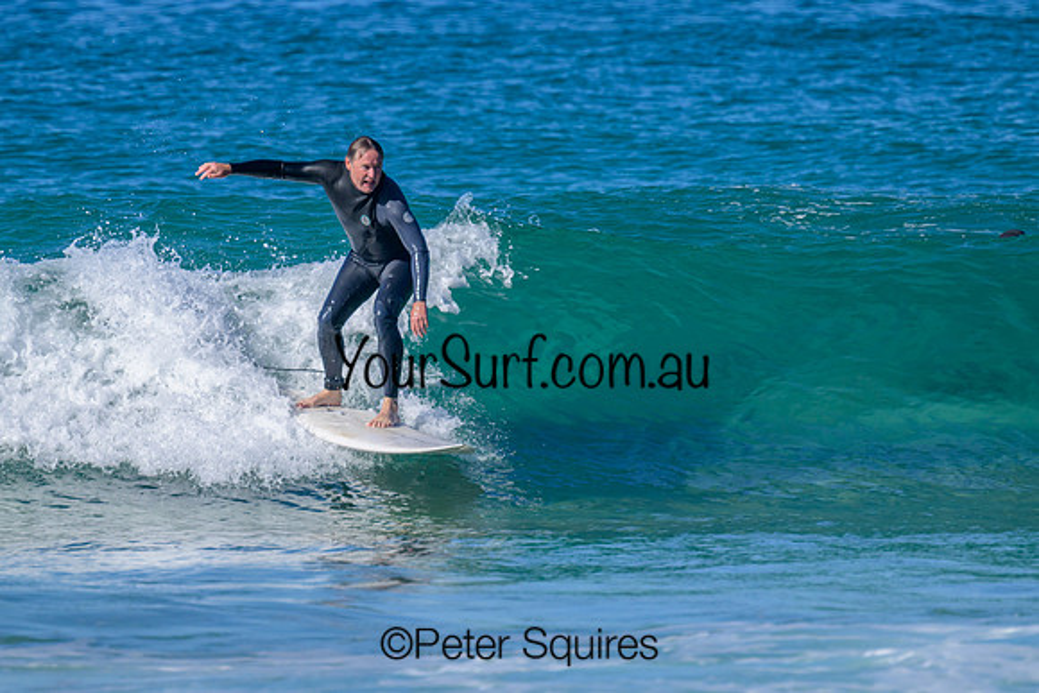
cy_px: 278
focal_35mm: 770
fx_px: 22231
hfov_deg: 2.7
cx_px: 476
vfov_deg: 1.8
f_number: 8
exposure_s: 1/1600
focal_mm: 560
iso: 450
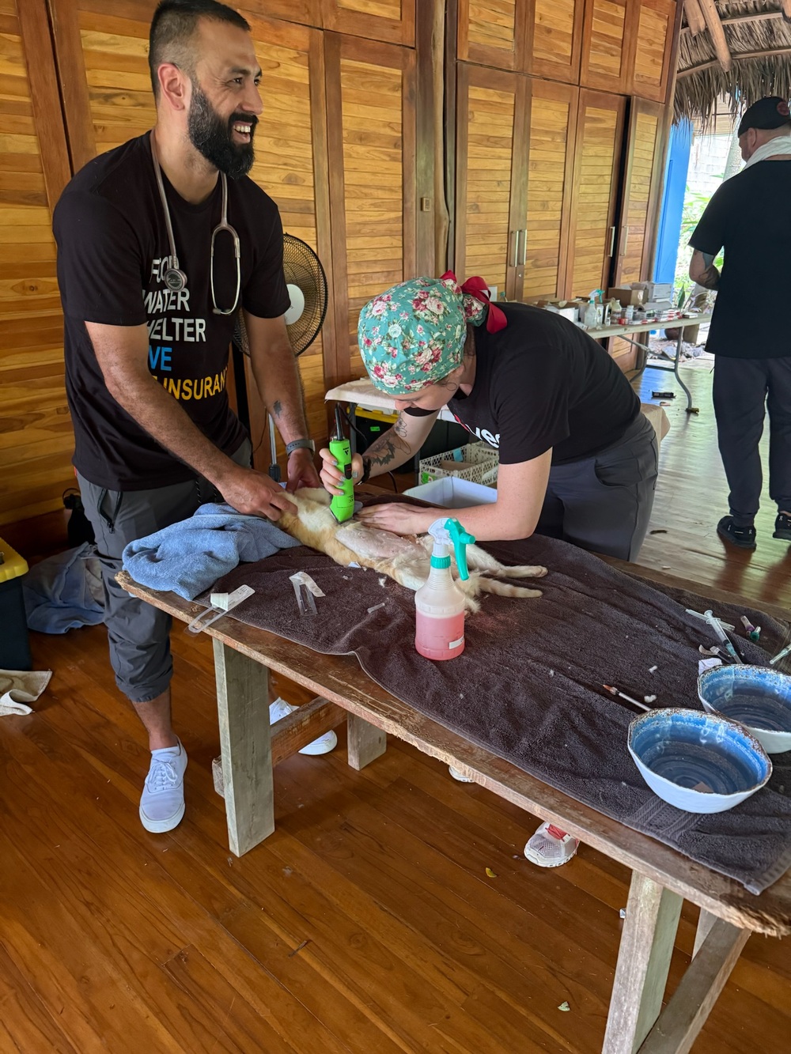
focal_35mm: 24
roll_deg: -0.3
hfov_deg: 56.8
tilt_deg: -22.3
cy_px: 527
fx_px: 731
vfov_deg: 71.6
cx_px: 396
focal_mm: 6.76
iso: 500
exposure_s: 1/60
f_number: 1.78
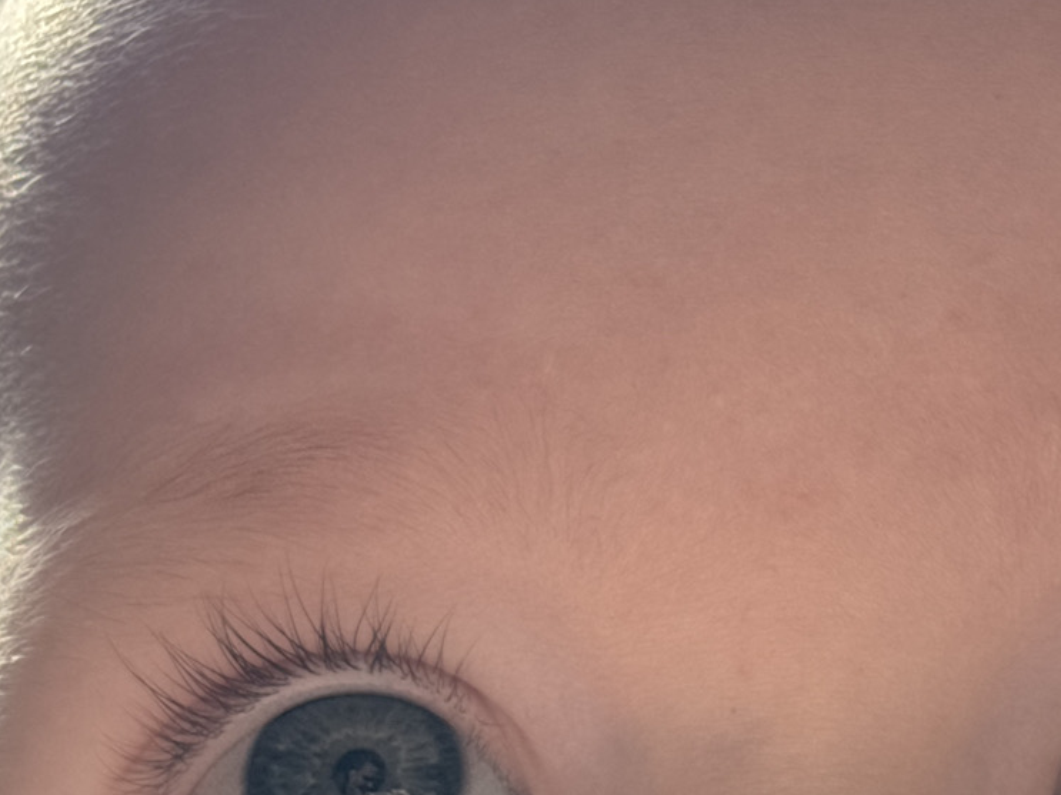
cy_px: 738
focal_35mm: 140
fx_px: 4290
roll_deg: +2.4
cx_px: 741
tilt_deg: -5.3
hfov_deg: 14.1
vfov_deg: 10.5
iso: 32
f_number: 1.6
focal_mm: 5.96
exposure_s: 1/198
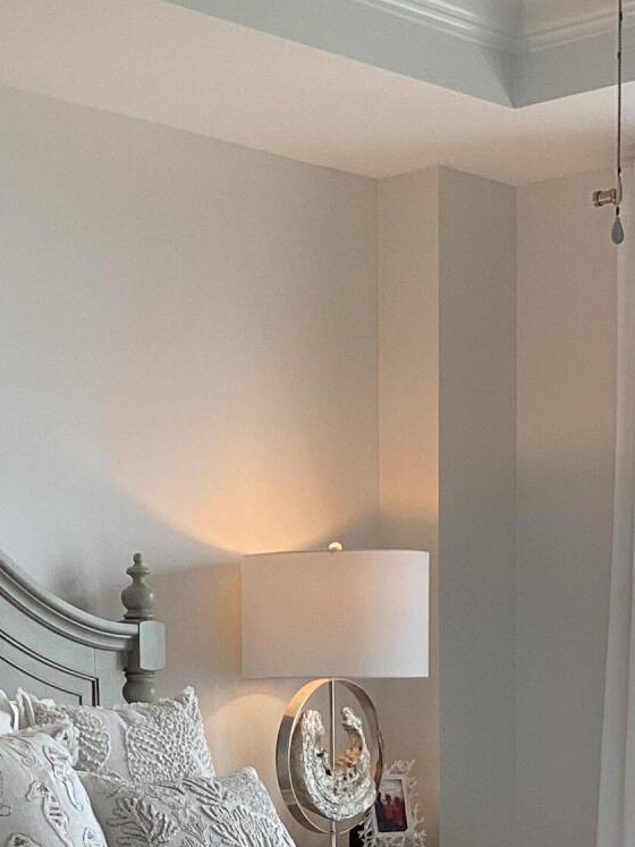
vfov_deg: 21.9
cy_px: 1005
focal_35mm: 83
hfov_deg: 17.8
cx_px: 271
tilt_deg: -10.5
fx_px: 2031
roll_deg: -0.4
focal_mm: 3.3
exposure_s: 1/120
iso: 64
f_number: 2.4
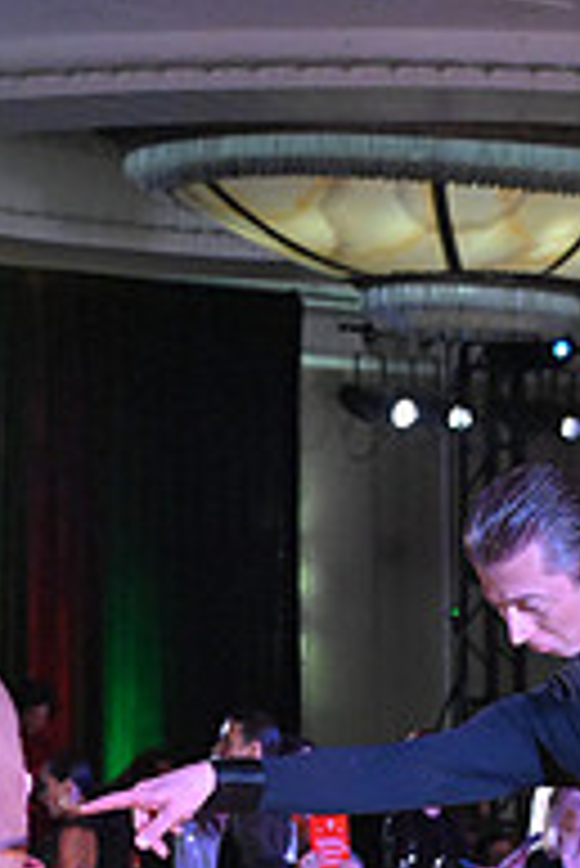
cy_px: 1034
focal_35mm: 234
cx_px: 357
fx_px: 5644
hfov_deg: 5.9
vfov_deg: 8.7
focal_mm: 78
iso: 6400
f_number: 5.6
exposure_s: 1/400
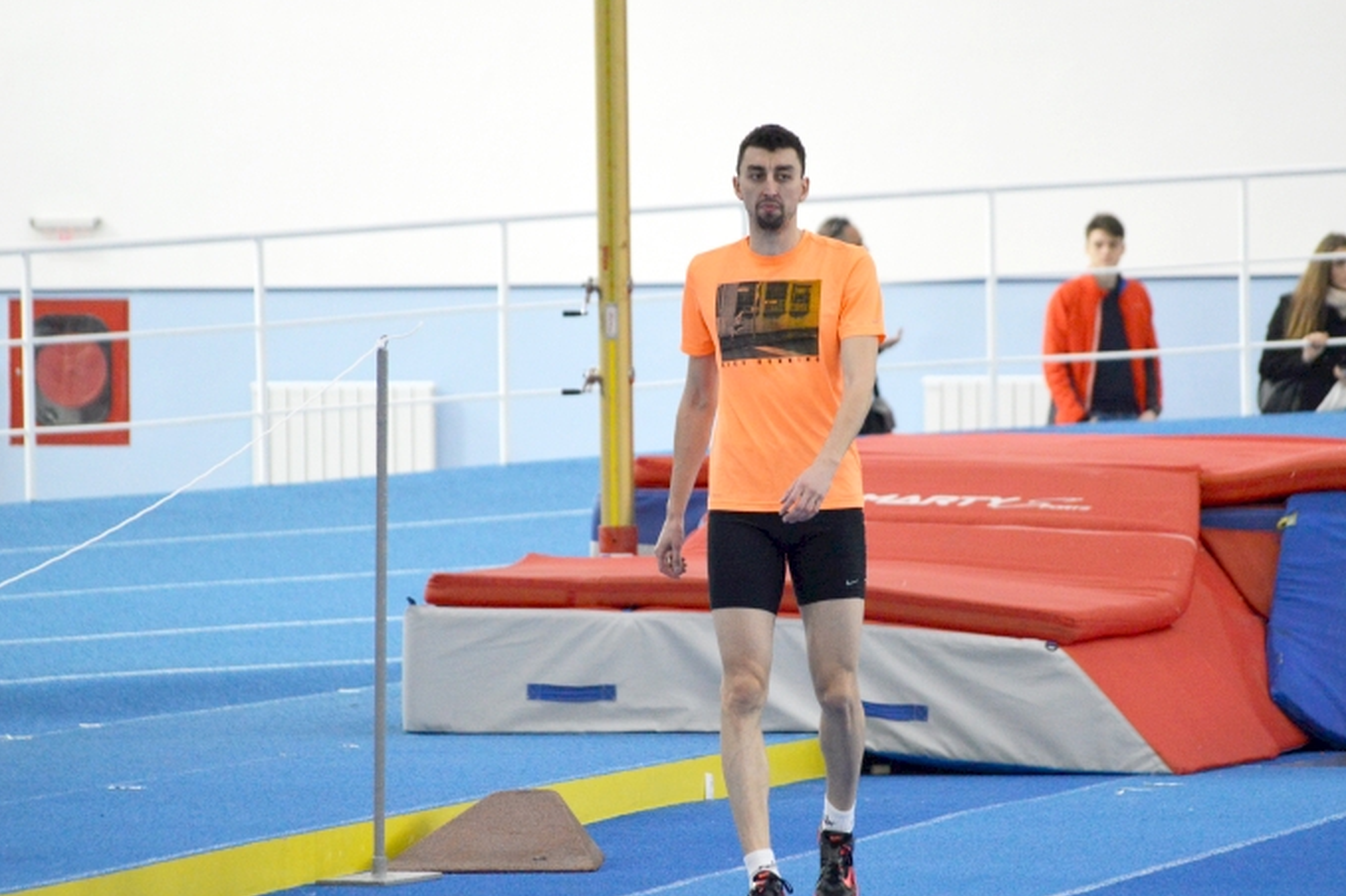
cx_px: 789
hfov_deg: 6.0
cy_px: 494
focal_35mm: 345
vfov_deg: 4.0
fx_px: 12877
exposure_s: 1/500
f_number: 4.8
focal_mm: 195
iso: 1600
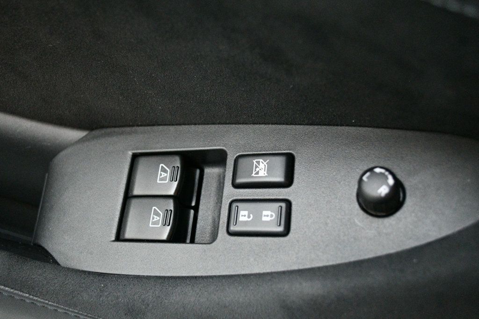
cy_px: 160
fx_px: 519
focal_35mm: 39
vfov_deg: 34.2
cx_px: 240
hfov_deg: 49.6
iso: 5600
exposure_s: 1/60
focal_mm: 26
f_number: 4.2
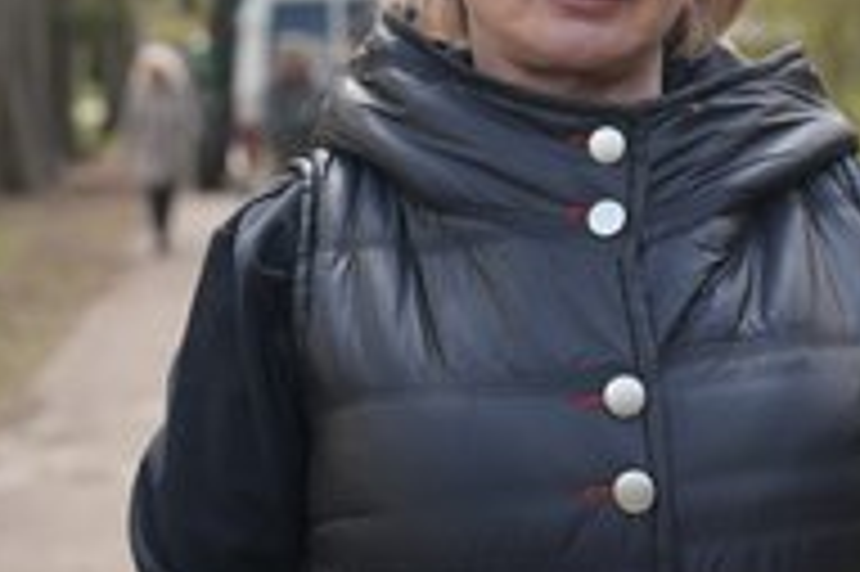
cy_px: 155
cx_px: 585
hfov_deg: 23.0
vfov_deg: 15.4
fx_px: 2100
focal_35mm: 88
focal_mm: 42
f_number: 2.8
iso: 160
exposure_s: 1/100
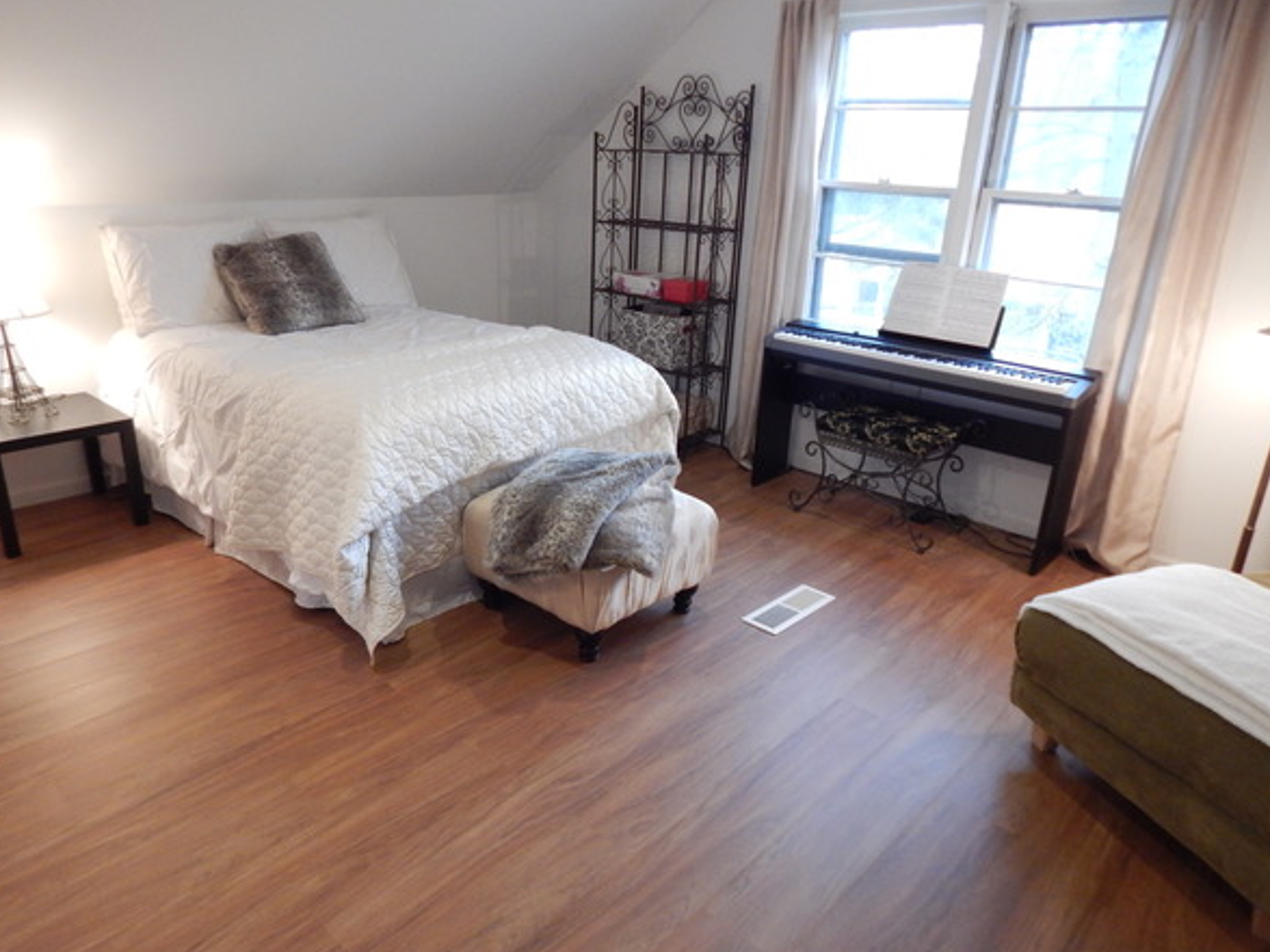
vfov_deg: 56.7
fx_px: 880
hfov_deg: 71.5
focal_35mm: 24
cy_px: 508
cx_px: 593
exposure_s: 1/25
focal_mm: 4
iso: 400
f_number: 3
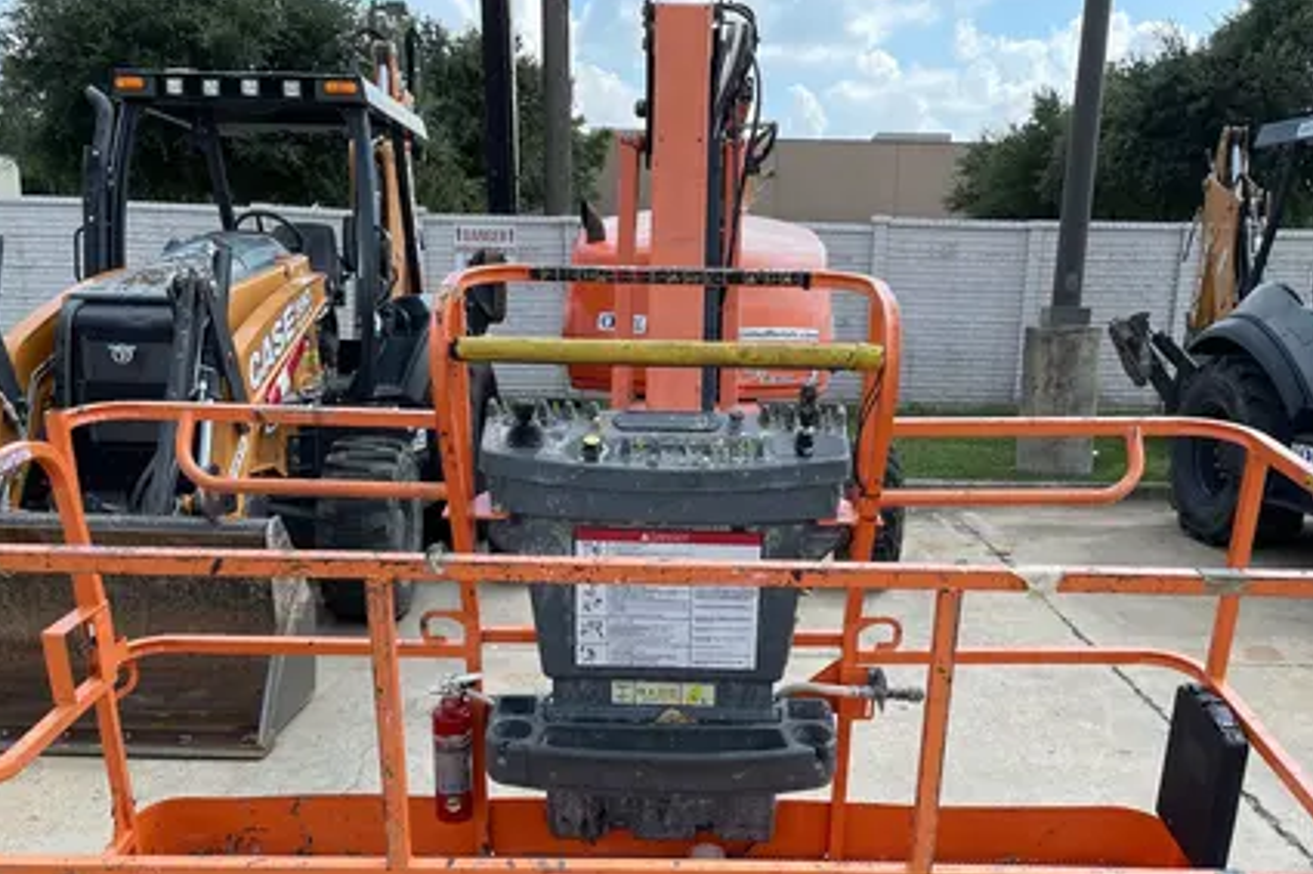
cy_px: 619
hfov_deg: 54.4
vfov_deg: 37.2
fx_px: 1276
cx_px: 680
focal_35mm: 35
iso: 32
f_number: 1.6
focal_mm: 4.2
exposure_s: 1/1350
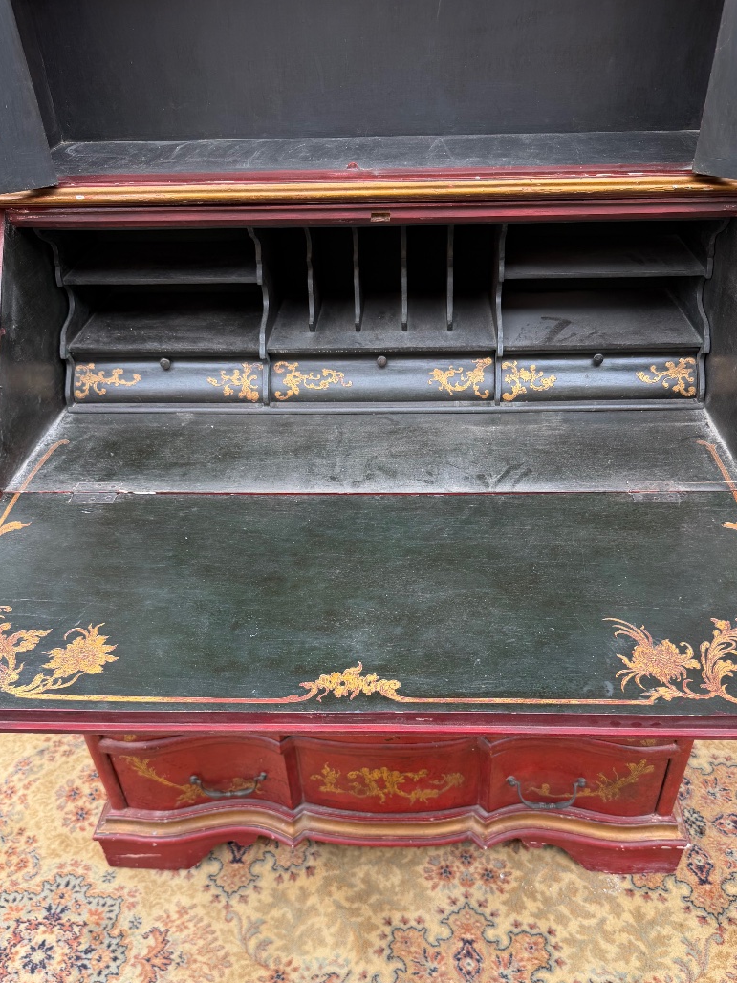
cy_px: 566
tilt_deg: -41.5
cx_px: 396
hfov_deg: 49.7
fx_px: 795
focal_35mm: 28
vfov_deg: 63.1
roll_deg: +2.7
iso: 64
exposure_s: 1/210
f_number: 1.78
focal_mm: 6.76
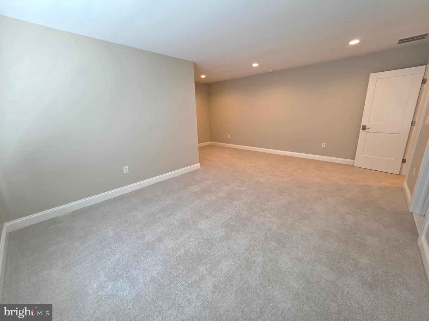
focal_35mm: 13
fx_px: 161
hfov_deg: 106.2
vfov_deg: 89.9
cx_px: 214
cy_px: 160
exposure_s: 1/120
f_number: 1.9
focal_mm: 2.2
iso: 160
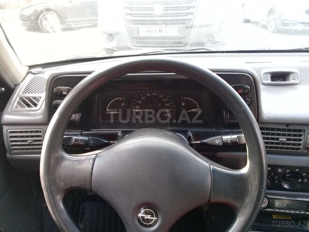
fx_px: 277
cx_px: 154
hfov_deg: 58.4
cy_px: 116
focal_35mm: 31
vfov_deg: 45.4
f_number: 2.2
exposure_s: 1/33
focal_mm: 3.3
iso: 50
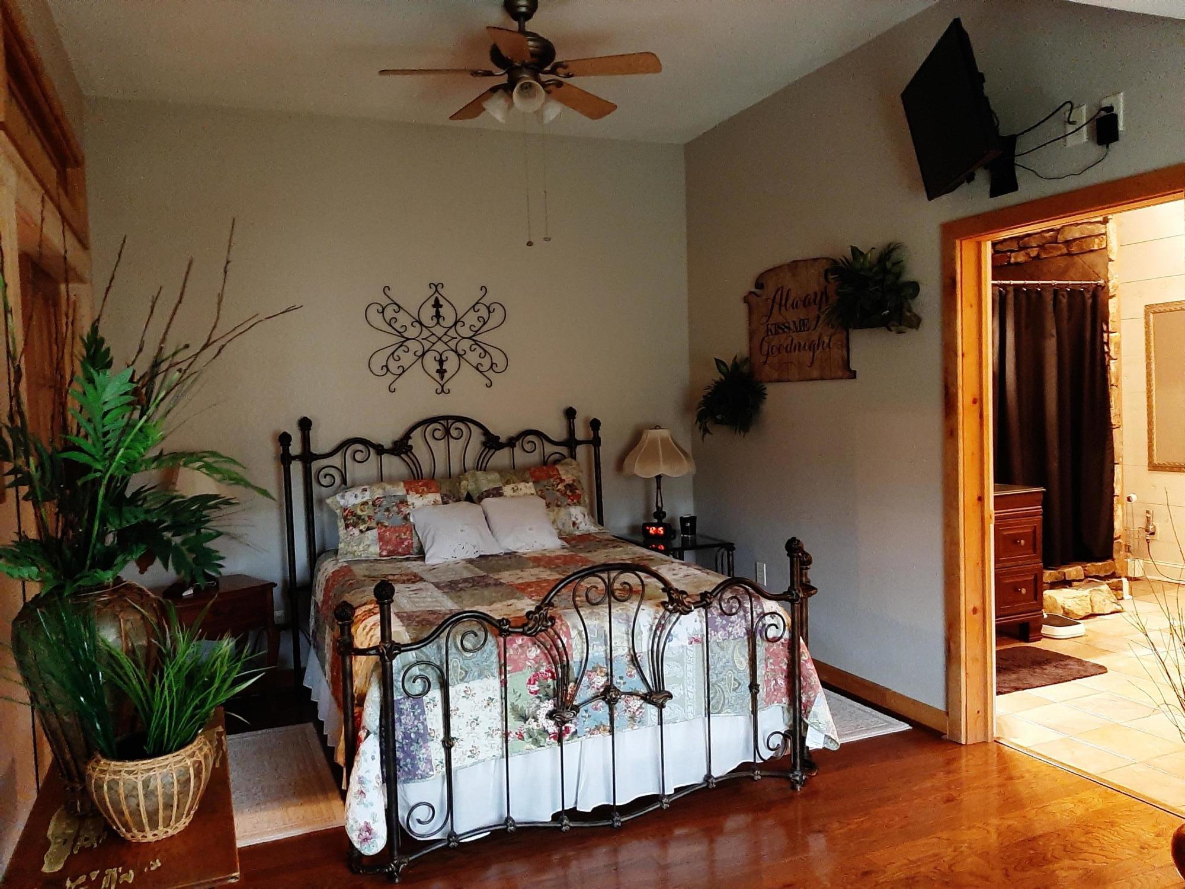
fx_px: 890
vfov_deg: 53.1
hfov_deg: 67.3
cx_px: 592
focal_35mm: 26
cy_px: 444
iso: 400
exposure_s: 1/24
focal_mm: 3.93
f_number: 1.7
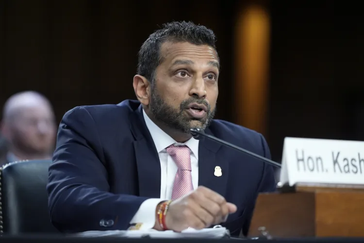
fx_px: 2022
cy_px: 122
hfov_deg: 10.3
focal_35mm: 200
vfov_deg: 6.9
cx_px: 182
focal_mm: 200
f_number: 2.8
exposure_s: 1/400
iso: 3200
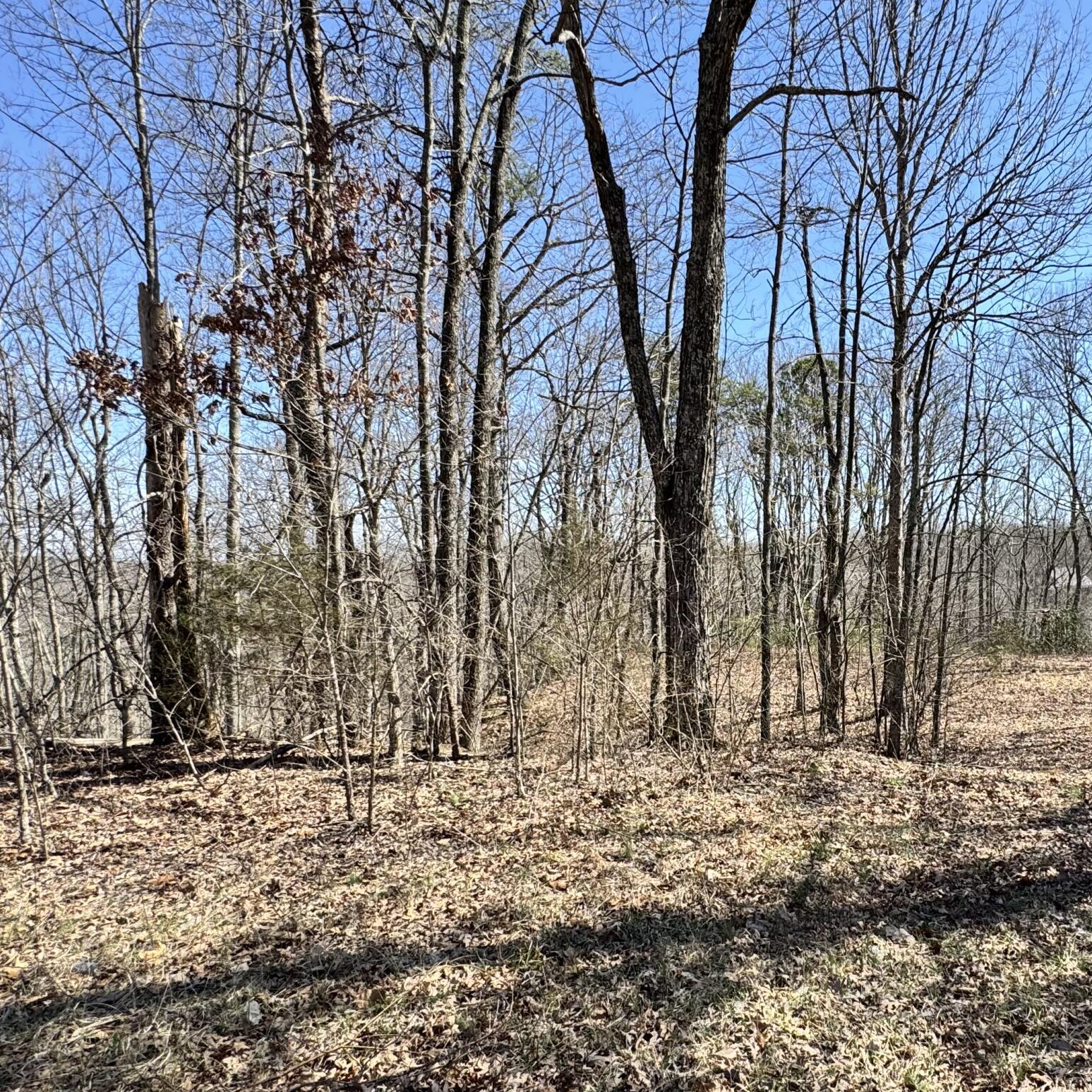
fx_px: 857
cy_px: 613
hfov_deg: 61.9
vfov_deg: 64.8
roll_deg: +0.2
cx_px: 800
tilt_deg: -3.4
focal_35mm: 24
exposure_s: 1/796
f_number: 2.2
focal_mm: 2.22
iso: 50
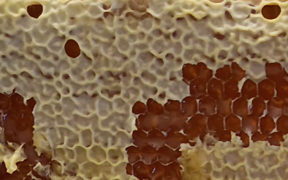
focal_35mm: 152
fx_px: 1193
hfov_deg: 13.2
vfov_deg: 7.9
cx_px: 393
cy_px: 441
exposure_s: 1/33.3
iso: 1019
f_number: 1.75
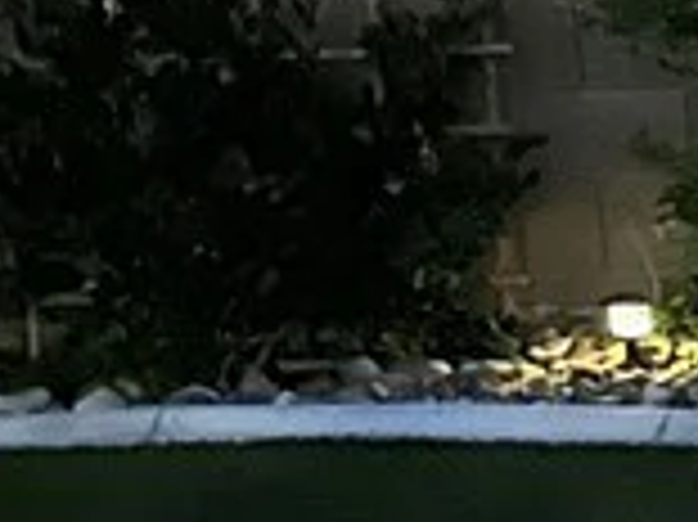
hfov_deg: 10.3
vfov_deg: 9.3
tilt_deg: -13.2
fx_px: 3204
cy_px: 436
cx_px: 1810
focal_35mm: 159
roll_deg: +0.8
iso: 6400
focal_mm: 6.86
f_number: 1.78
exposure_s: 1/9
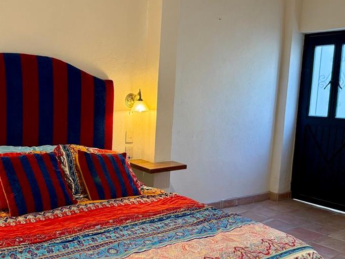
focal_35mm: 36
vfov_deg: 39.6
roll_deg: -1.8
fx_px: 359
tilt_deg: -7.4
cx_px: 122
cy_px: 142
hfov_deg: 50.6
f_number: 1.78
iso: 250
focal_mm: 6.76
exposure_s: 1/60
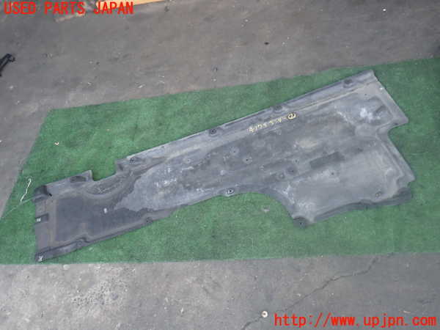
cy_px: 165
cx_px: 220
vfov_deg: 46.8
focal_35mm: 30
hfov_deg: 60.0
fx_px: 381
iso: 200
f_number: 2.3
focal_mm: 5.4
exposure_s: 1/100
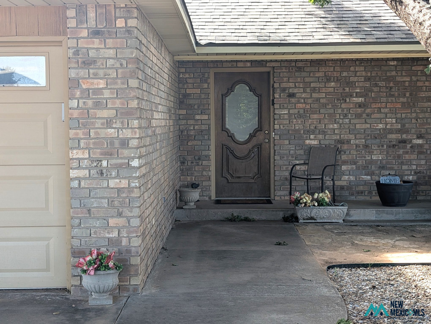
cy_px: 162
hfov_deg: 38.9
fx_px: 611
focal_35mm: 49
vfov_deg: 29.7
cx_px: 216
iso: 21
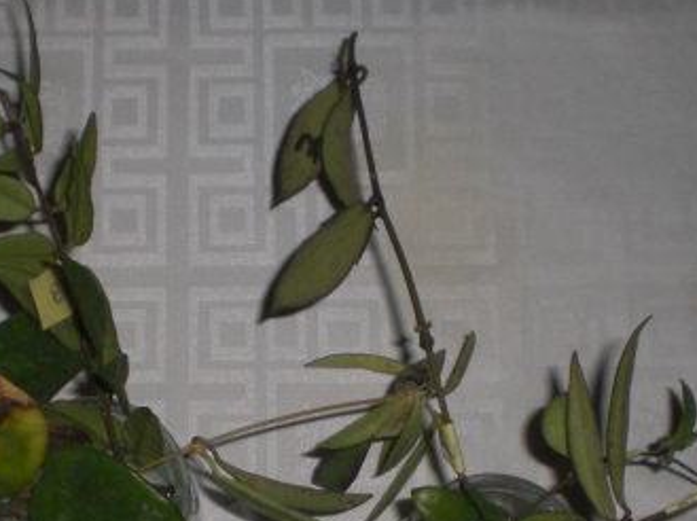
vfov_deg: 19.6
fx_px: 1488
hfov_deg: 26.2
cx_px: 248
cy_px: 432
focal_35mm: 74
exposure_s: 1/30
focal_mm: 6.3
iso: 100
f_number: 3.1
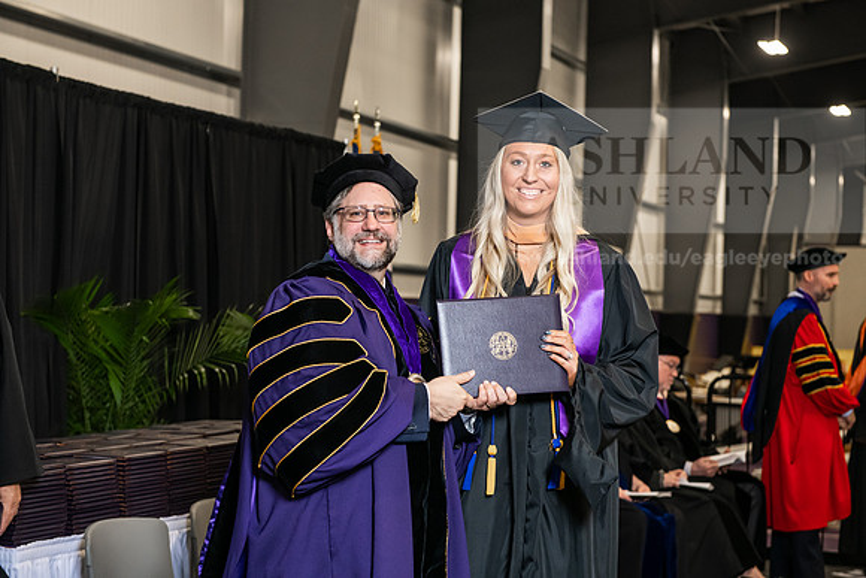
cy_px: 289
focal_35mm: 70
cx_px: 433
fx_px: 1684
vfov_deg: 19.5
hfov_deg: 28.8
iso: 2000
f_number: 5
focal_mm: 70
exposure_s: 1/200
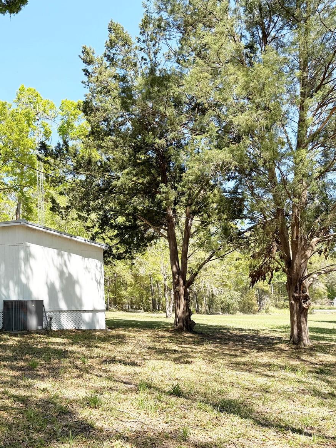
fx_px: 427
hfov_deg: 40.7
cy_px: 225
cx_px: 55
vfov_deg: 55.4
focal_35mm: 33
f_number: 1.78
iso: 100
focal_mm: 6.76
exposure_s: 1/2299
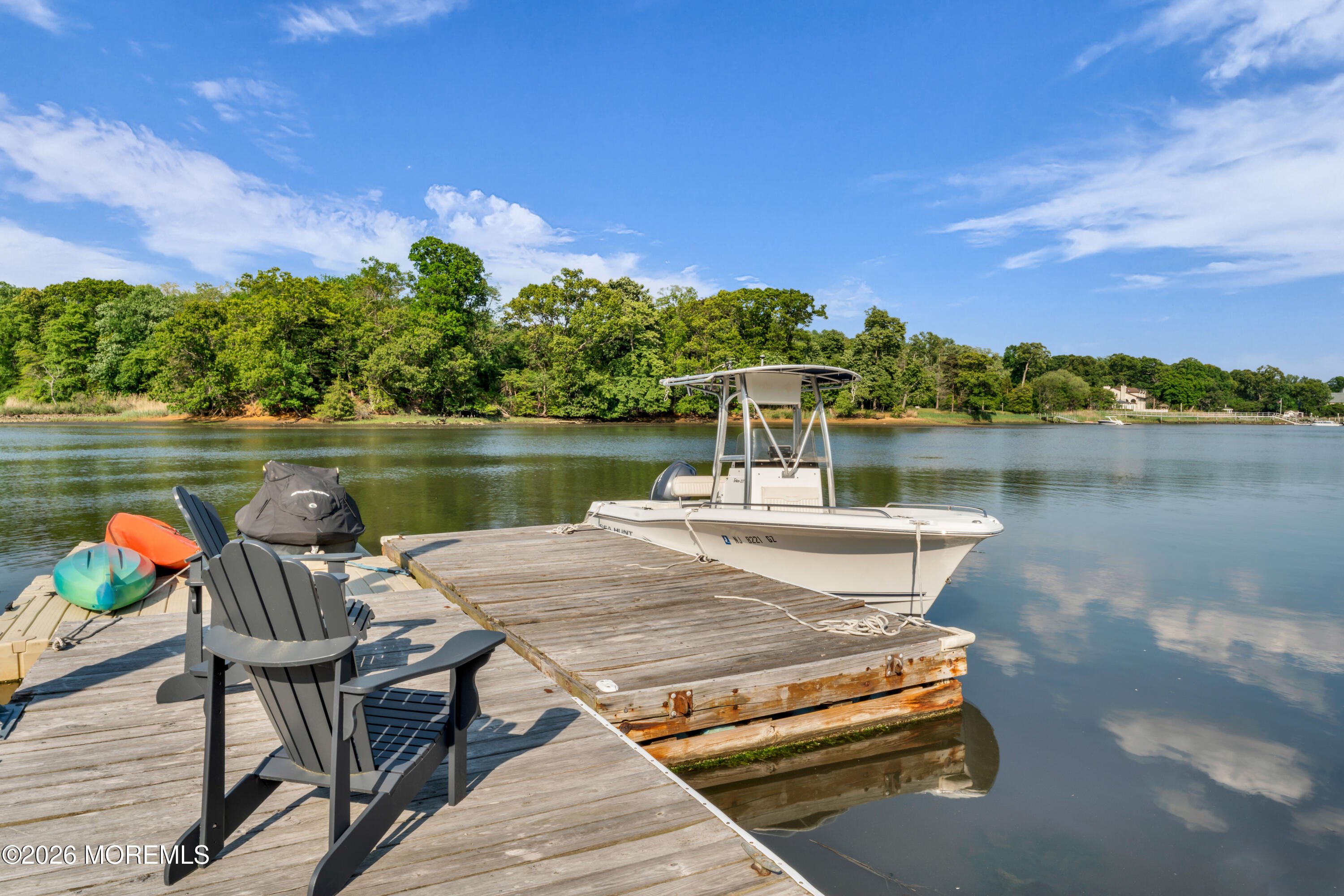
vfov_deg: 53.1
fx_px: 896
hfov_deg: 73.7
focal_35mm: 24
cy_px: 448
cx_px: 672
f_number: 22
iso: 100
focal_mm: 24
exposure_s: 1/20
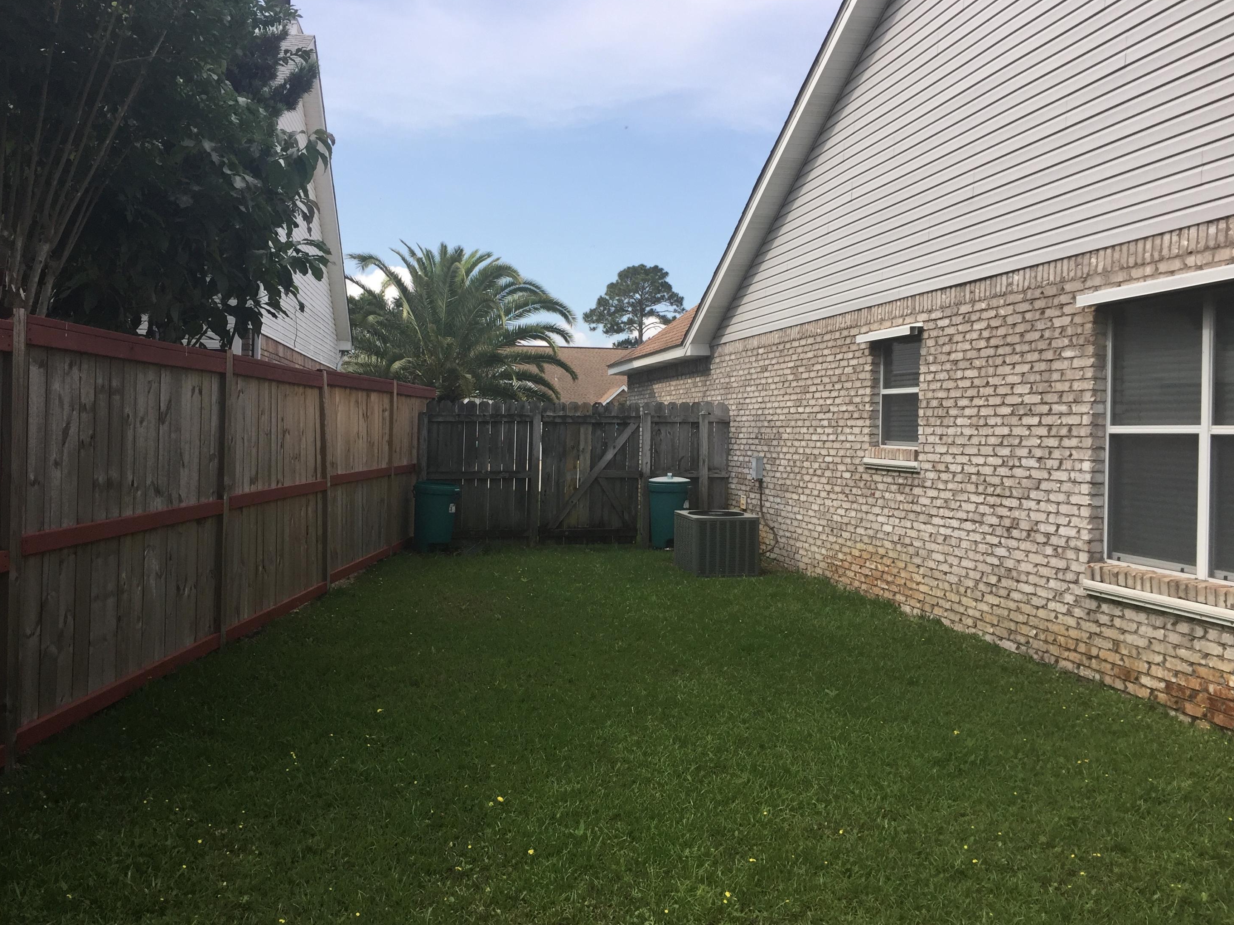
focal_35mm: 30
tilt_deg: -0.6
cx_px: 600
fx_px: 1069
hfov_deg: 60.0
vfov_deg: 46.8
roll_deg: -1.7
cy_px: 459
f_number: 2.2
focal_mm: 4.15
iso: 50
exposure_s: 1/1582
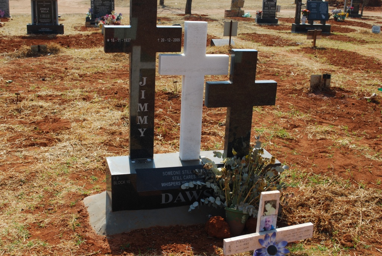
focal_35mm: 45
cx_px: 191
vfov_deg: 29.9
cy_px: 128
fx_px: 478
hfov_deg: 43.6
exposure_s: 1/200
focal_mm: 30
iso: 100
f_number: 7.1
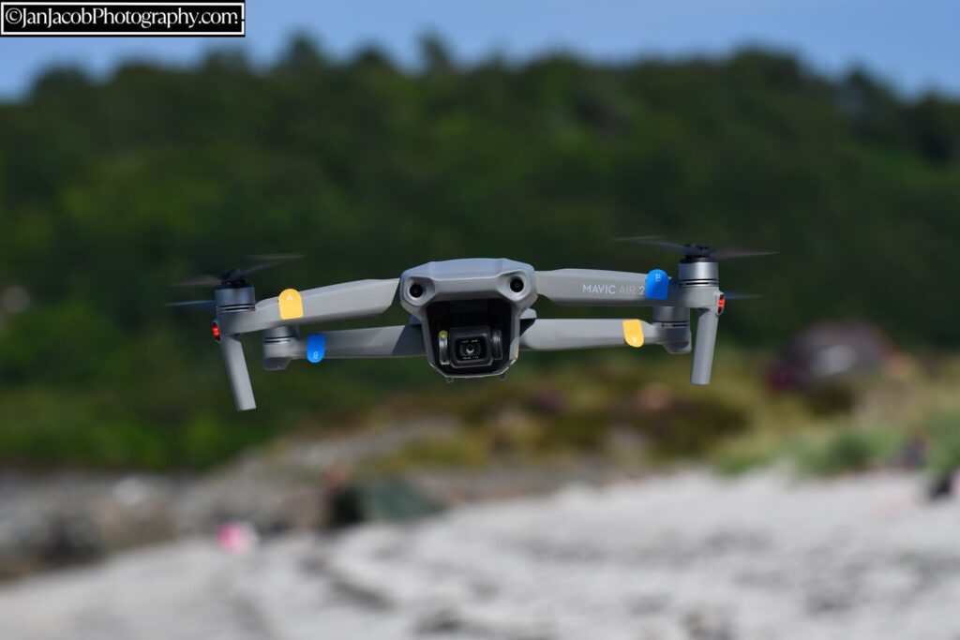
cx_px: 480
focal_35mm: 168
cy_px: 320
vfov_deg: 8.2
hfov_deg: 12.2
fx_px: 4480
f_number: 8
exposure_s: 1/2000
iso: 360
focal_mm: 112
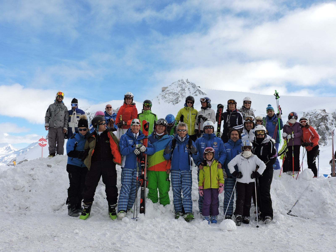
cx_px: 168
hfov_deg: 52.6
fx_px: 340
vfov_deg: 40.7
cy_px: 126
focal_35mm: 35
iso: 100
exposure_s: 1/1000
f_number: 3.3
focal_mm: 6.2
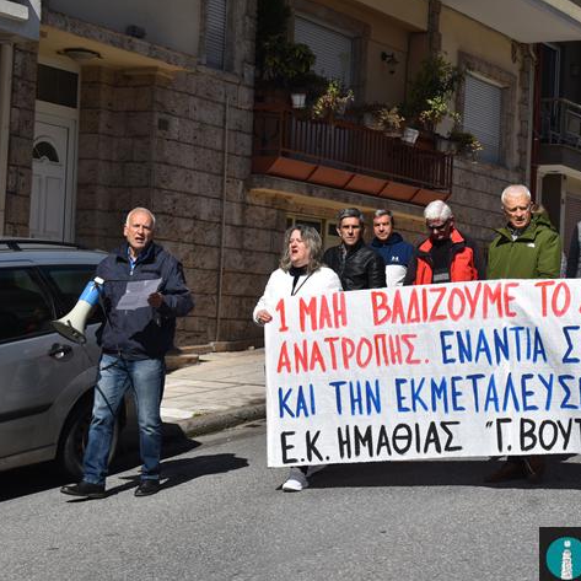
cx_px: 472
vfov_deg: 21.1
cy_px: 300
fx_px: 1557
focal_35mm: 82
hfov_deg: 20.9
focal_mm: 38
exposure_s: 1/400
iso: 100
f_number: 10
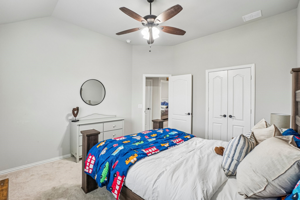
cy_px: 100
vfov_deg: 77.3
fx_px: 125
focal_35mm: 15
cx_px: 150
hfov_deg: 100.4
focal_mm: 10
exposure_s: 1/10
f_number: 8
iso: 400
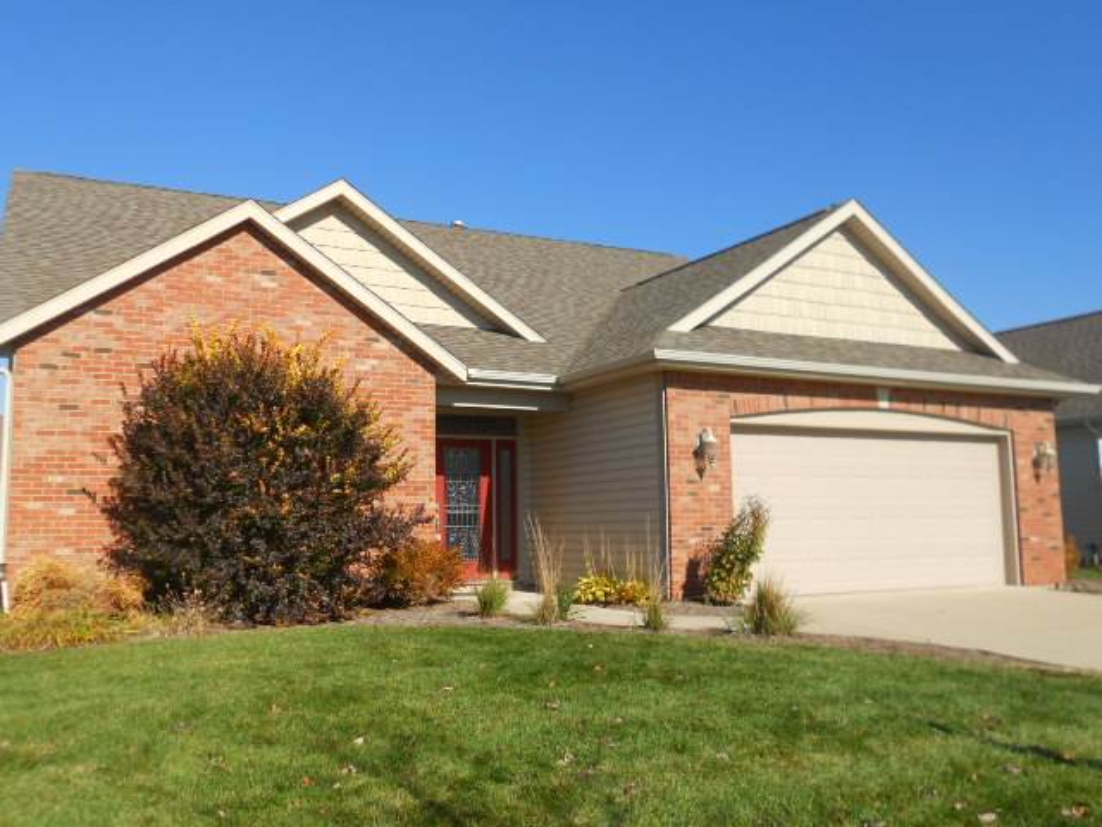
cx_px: 551
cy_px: 414
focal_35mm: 32
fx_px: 1019
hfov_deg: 56.8
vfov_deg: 44.2
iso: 80
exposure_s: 1/1000
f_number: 3.5
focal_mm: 5.8
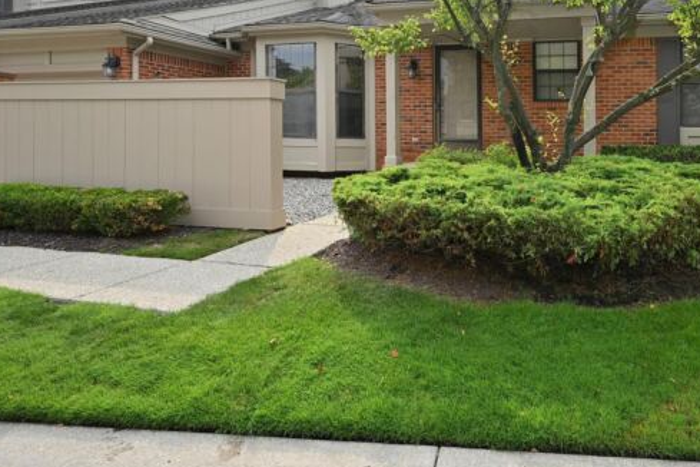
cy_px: 133
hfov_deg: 75.1
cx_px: 490
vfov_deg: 55.2
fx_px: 428
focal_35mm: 22
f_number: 7.1
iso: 100
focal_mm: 14
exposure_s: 1/160
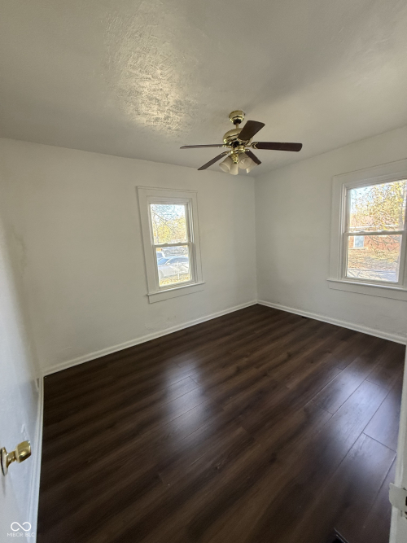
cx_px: 204
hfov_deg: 85.7
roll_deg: +4.0
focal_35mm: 14
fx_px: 220
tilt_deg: -10.4
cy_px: 272
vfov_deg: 102.1
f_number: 2.2
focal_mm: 2.22
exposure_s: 1/99
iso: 320
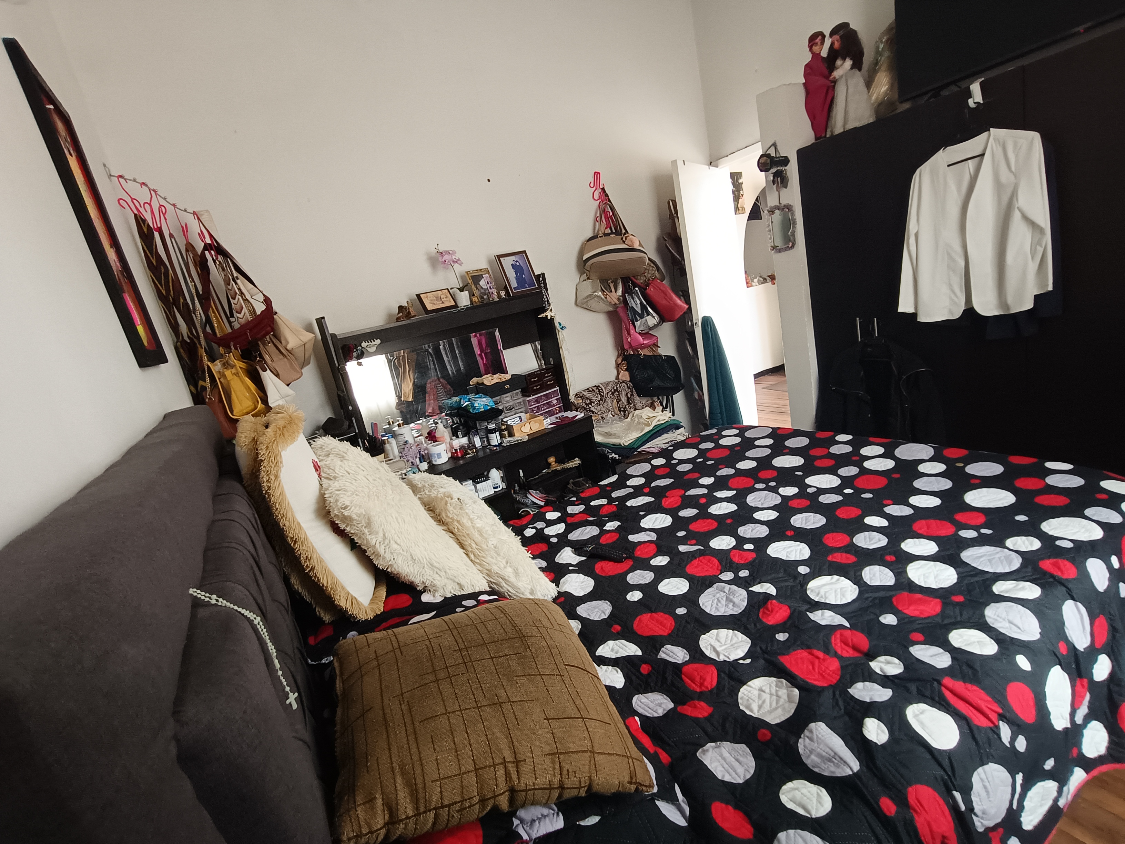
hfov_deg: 94.5
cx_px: 562
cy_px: 422
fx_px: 520
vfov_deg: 78.1
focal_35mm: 16
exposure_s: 1/25
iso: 400
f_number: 2.2
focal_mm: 1.68
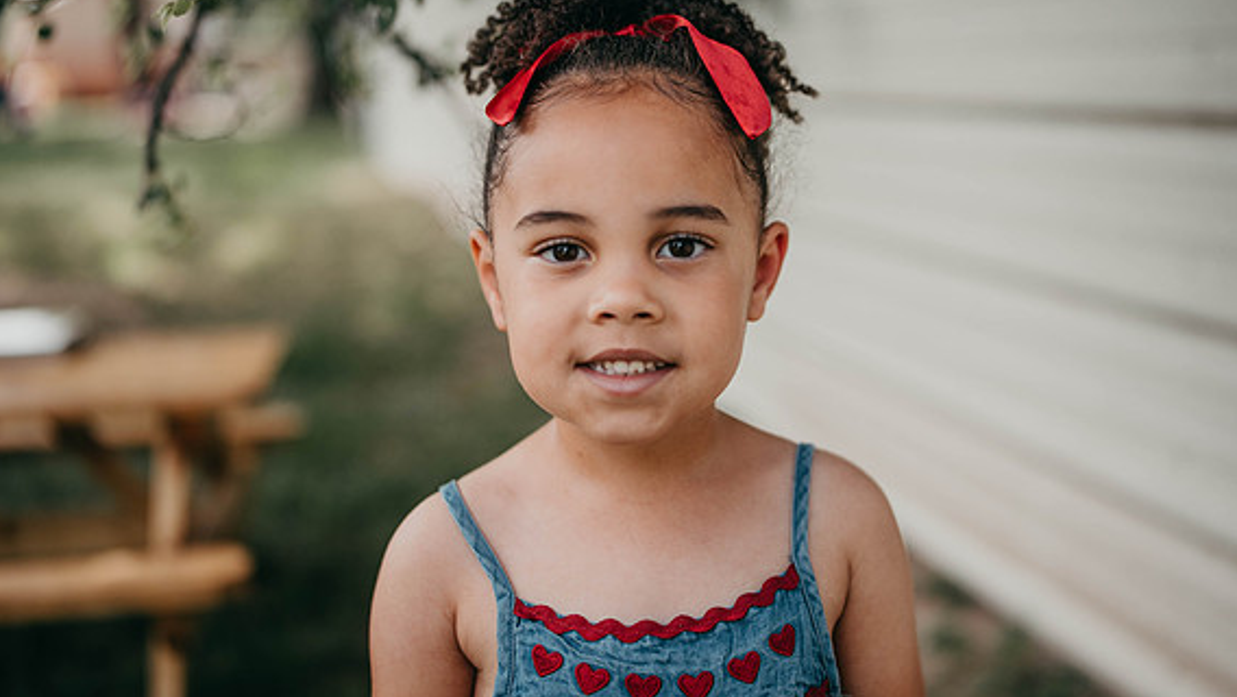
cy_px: 262
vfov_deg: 27.7
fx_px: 1411
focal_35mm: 43
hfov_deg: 47.2
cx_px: 701
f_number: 1.4
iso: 50
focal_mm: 35
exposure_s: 1/1250
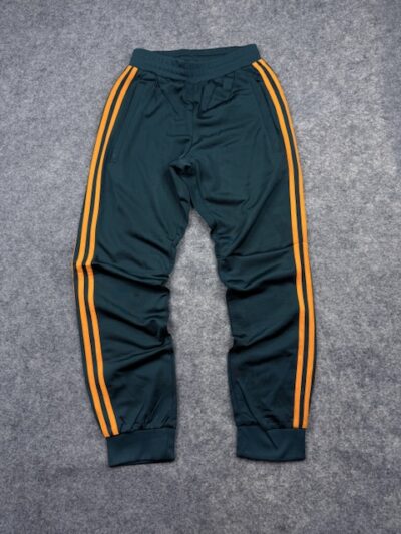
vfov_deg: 71.6
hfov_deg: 56.8
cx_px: 200
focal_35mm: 24
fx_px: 371
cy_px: 267
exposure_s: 1/136
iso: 50
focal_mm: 6.76
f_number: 1.78
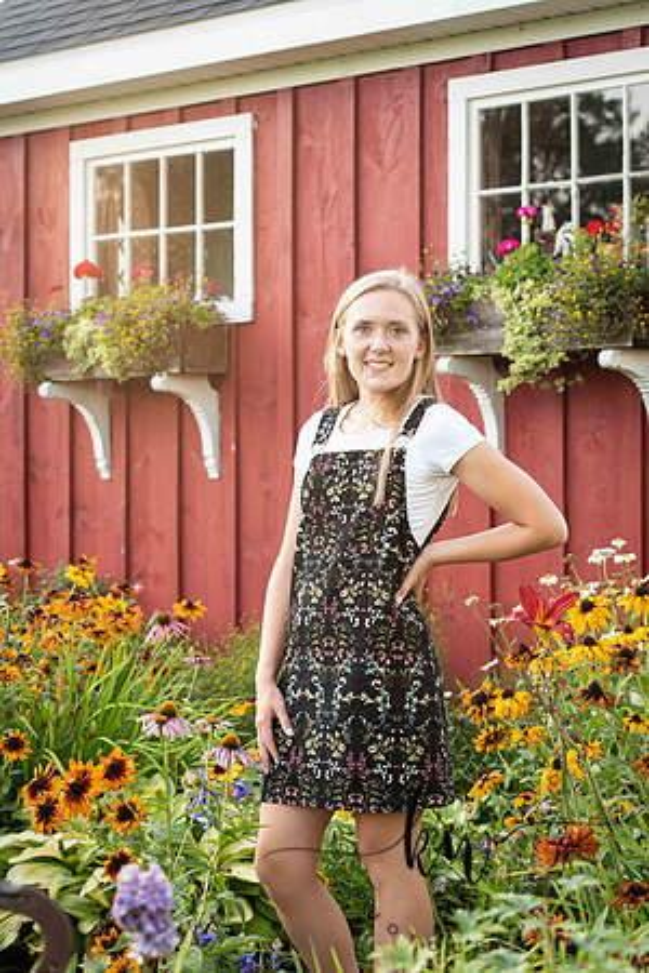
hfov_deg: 18.2
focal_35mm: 75
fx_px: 2028
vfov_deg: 27.0
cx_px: 324
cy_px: 486
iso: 800
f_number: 5.6
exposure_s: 1/200
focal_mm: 75
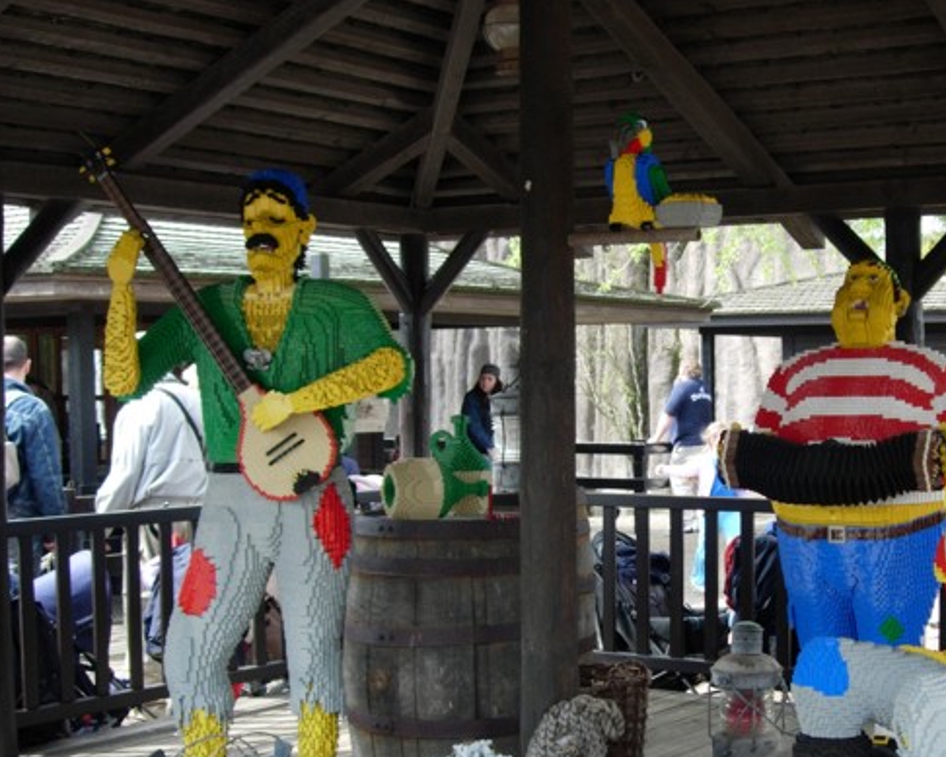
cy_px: 520
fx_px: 1708
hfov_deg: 30.3
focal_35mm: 61
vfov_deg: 24.8
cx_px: 734
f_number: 2.8
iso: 64
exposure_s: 1/215
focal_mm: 7.8
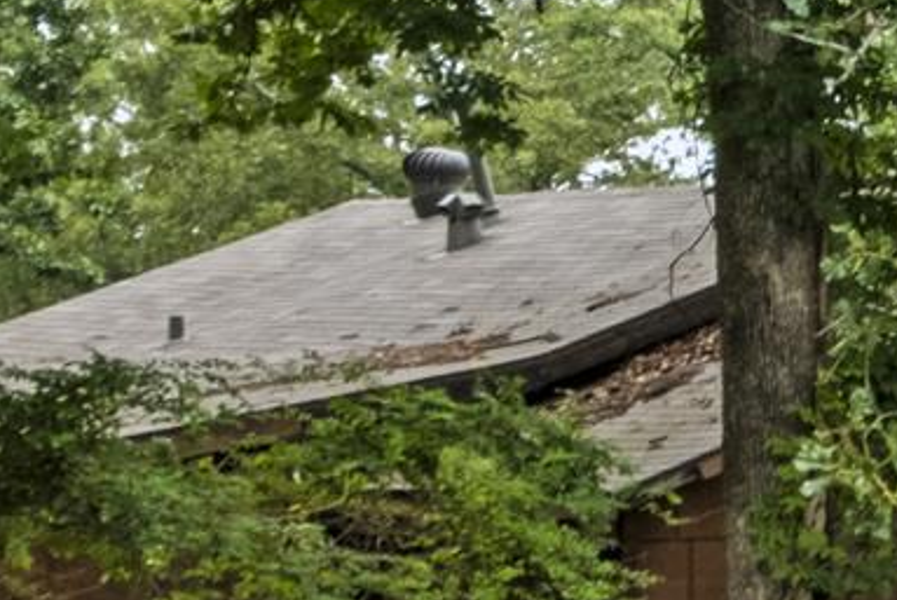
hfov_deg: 9.6
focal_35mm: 150
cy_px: 423
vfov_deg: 9.2
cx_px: 2921
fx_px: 3740
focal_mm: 15.1
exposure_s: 1/100
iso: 400
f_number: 8
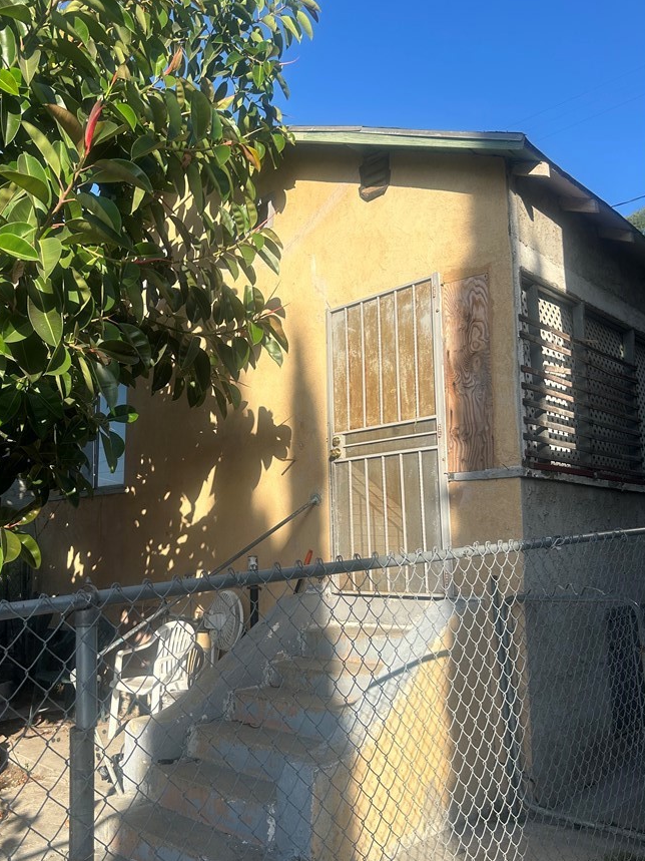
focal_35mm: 31
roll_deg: -0.9
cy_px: 446
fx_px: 770
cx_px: 267
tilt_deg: +10.4
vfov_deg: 58.3
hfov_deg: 45.3
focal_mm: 5.7
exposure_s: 1/2513
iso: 50
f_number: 1.5
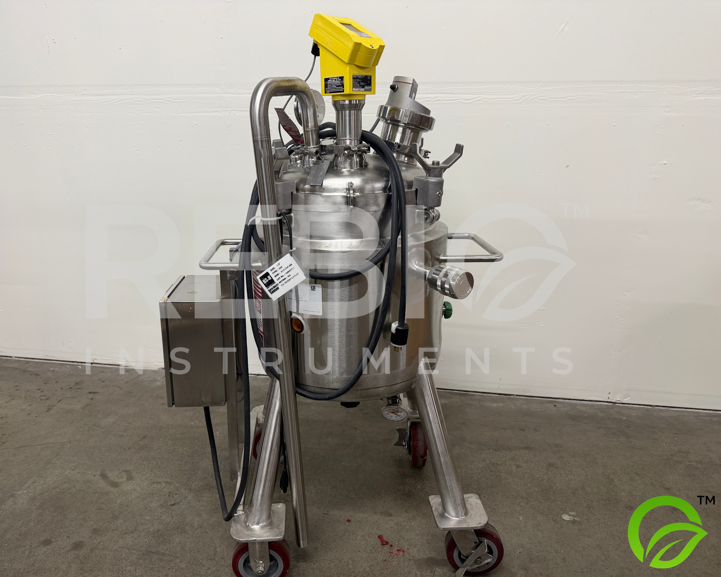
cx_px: 337
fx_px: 533
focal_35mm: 25
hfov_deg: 68.0
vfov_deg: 56.8
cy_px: 288
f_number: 1.78
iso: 160
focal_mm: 6.76
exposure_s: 1/60
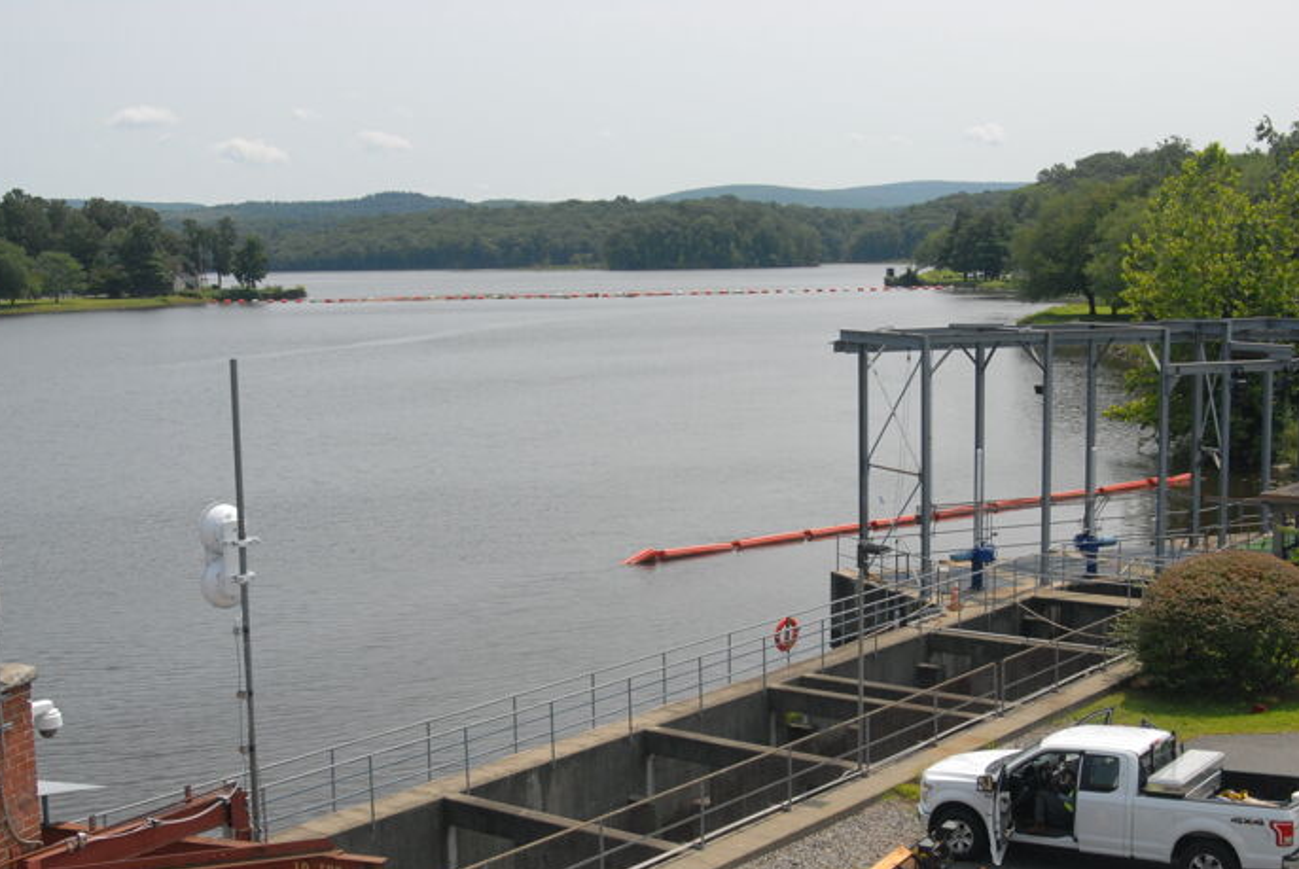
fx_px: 1770
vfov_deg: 27.6
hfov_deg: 40.3
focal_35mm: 49
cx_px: 670
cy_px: 503
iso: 250
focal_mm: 28
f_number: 10
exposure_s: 1/400
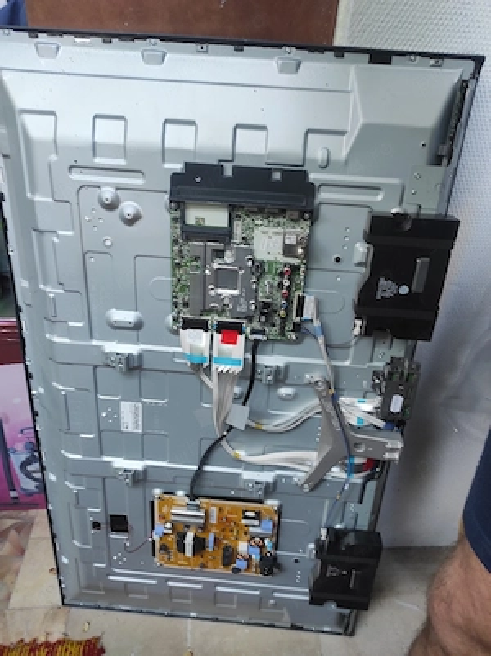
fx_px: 474
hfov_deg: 54.8
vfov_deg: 69.4
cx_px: 246
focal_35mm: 25
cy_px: 328
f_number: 1.89
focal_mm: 5.43
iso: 306
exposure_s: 1/33
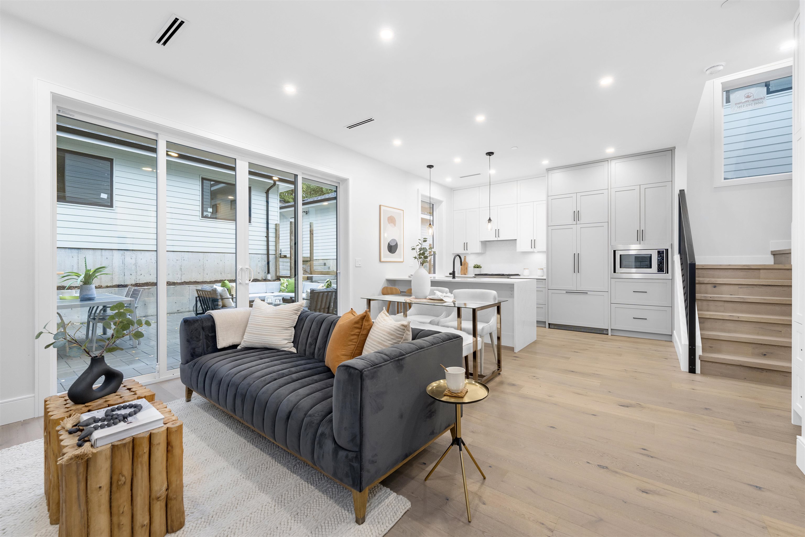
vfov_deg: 81.2
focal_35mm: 14
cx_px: 402
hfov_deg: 104.3
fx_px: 313
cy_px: 268
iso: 320
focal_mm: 14
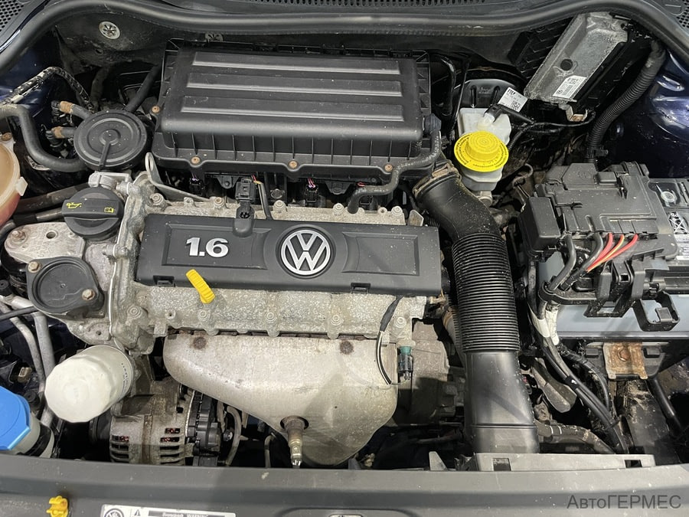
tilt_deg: -56.0
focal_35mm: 26
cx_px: 344
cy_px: 258
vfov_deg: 53.1
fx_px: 518
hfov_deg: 67.3
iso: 400
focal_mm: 4.2
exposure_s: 1/33
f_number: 1.6
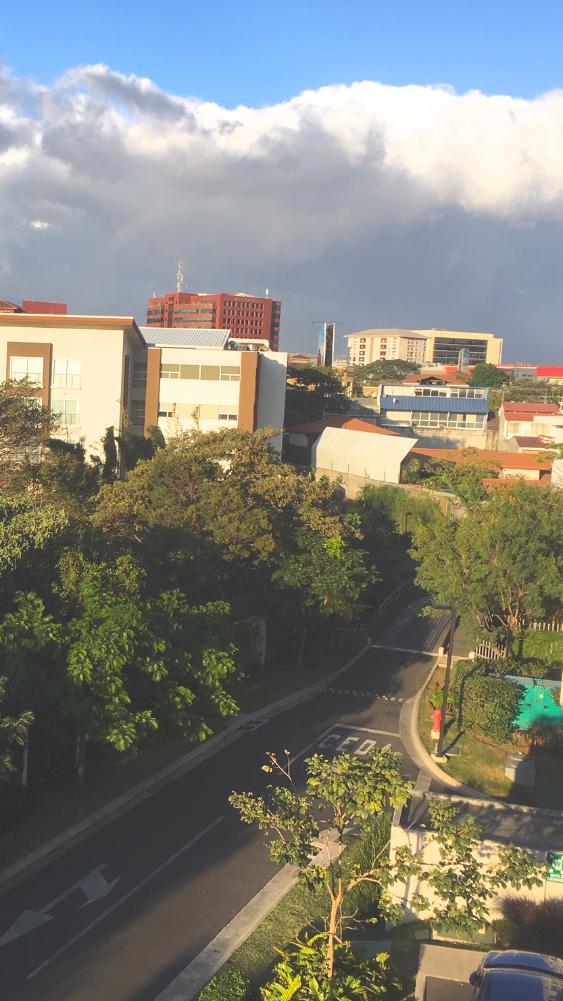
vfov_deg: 47.4
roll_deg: -2.4
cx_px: 97
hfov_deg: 27.1
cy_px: 508
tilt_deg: -6.2
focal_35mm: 43
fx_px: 1141
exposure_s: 1/1099
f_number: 2.2
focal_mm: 4.15
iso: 25
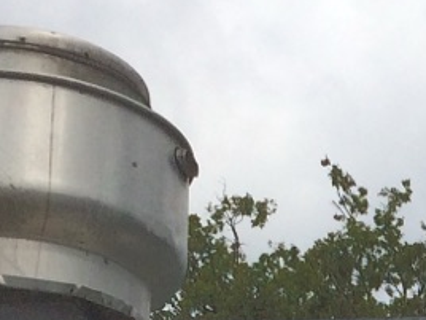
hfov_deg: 10.8
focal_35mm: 173
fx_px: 2129
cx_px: 725
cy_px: 630
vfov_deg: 8.2
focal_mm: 4.15
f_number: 2.2
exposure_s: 1/4566
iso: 40
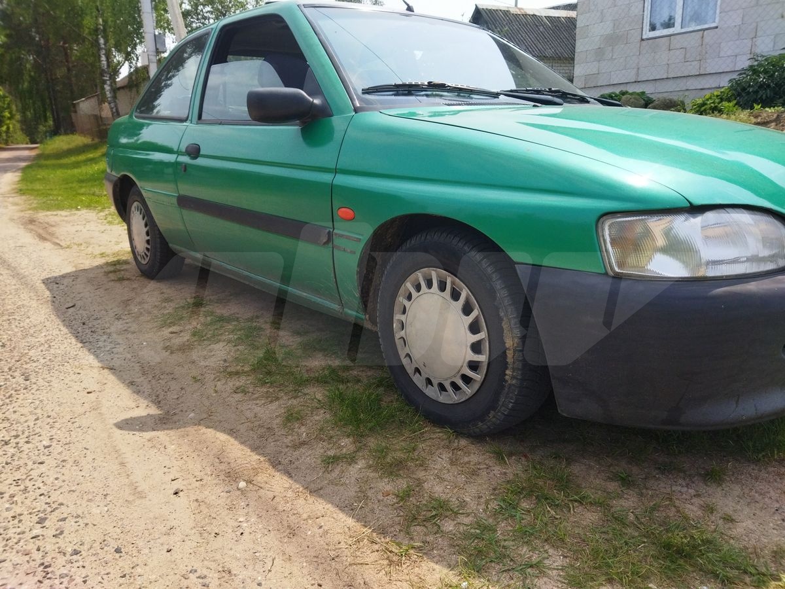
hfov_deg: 65.3
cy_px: 294
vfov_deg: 51.4
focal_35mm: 27
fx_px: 612
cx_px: 392
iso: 101
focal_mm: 4.71
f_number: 1.79
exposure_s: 1/3070
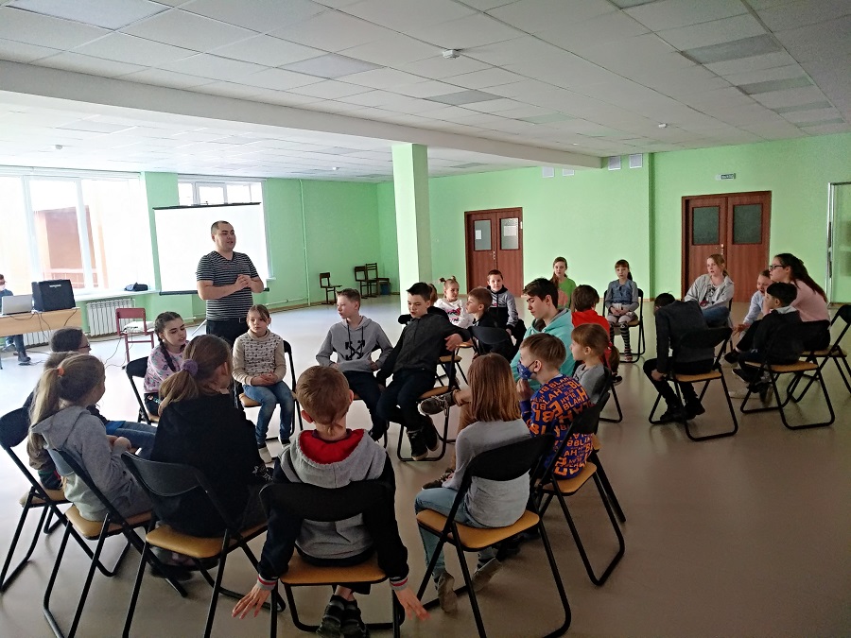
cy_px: 319
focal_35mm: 22
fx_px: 541
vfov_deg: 61.1
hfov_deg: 76.4
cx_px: 426
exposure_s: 1/50
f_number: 2.2
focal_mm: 3.81
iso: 400
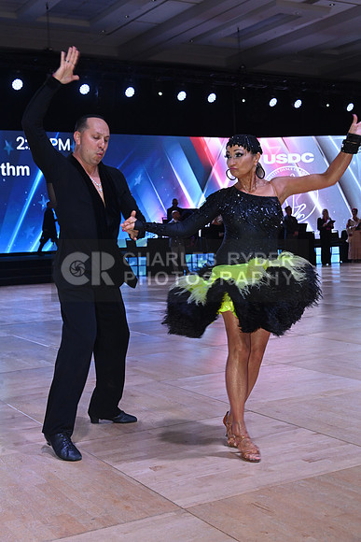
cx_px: 180
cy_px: 271
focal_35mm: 48
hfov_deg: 28.1
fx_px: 722
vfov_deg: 41.1
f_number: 11
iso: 1250
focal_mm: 48
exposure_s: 1/200
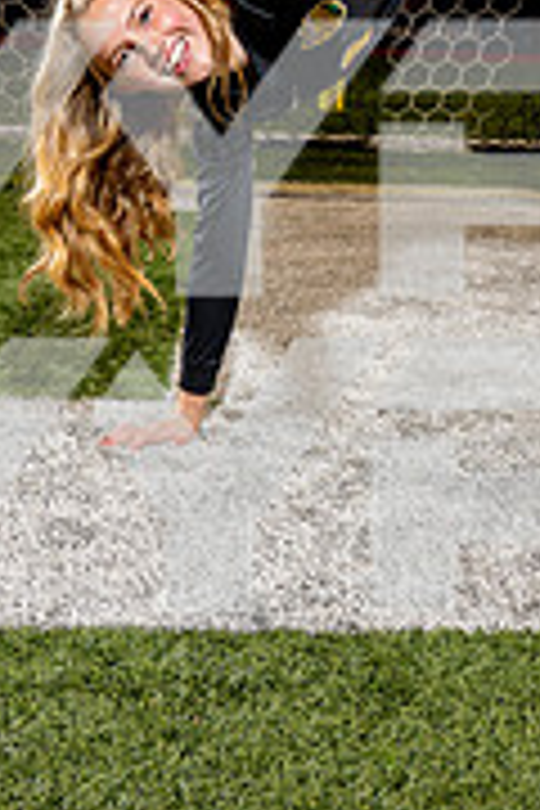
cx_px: 328
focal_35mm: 70
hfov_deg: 19.4
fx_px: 1575
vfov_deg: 28.2
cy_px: 162
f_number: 5.6
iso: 800
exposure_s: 1/250
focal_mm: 28
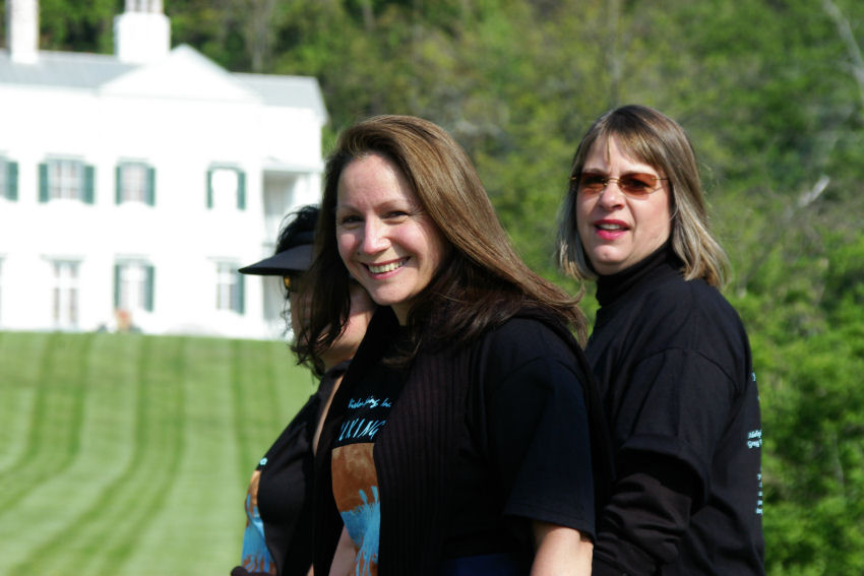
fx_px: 4500
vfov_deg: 7.3
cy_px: 288
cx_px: 432
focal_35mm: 188
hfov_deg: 11.0
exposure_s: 1/500
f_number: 11
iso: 400
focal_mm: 125
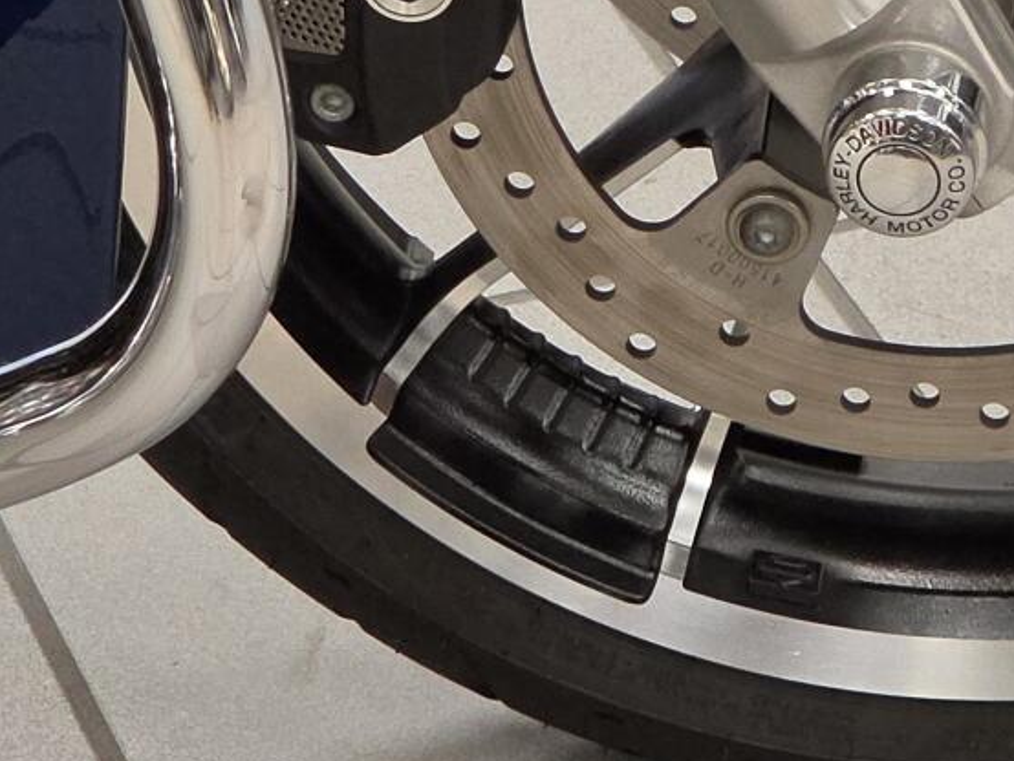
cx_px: 774
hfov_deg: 7.9
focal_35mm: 249
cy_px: -331
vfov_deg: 5.9
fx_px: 7297
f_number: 2.4
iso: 400
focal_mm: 7
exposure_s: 1/120
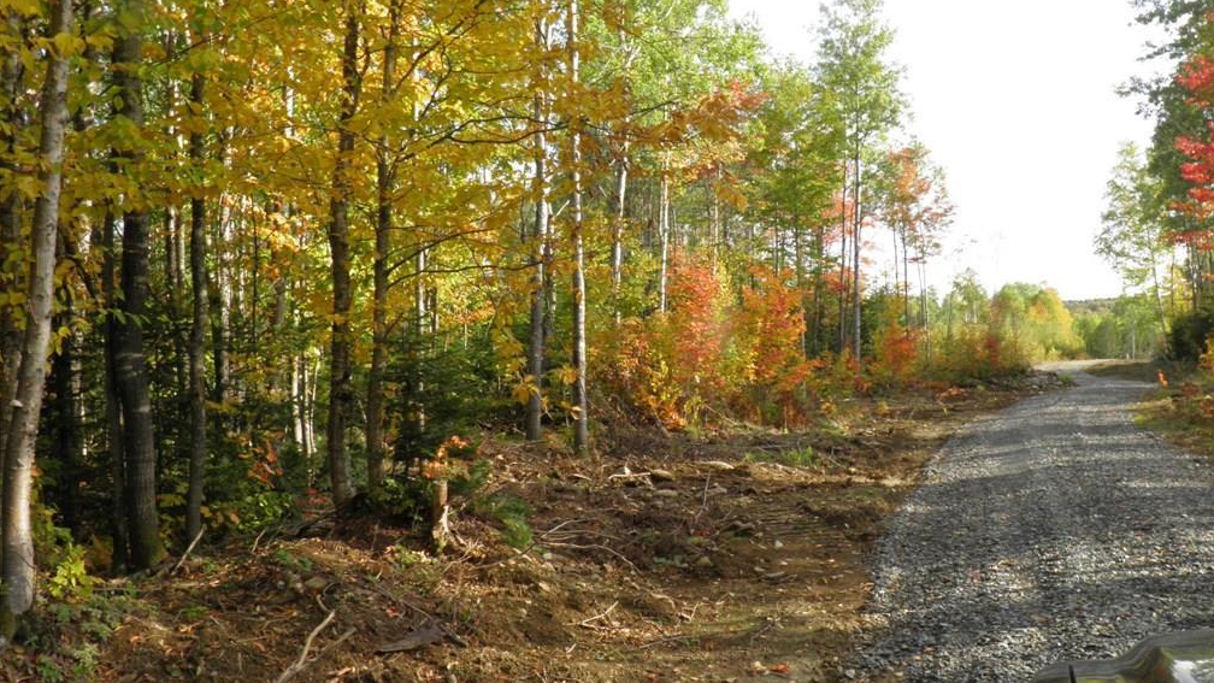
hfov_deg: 62.6
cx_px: 614
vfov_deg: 37.7
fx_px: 998
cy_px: 371
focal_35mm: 31
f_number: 5.7
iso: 50
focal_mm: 4.9
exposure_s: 1/60
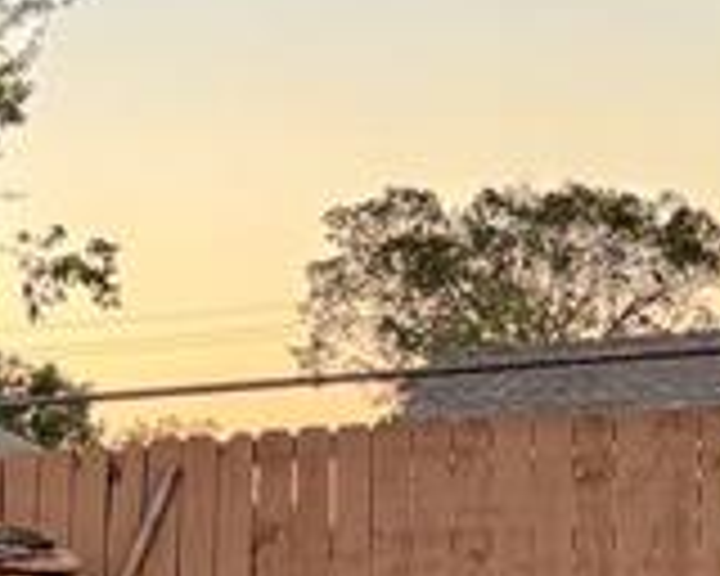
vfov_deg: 9.4
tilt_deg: -3.6
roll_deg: +2.6
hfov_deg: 11.4
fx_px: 3452
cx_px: -364
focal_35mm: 162
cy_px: 729
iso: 40
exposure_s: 1/247
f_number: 1.6
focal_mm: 5.96
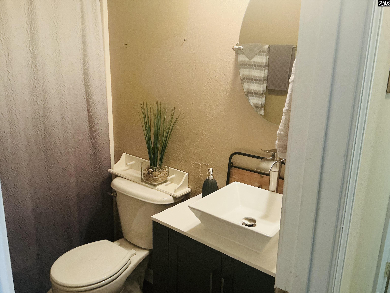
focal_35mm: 29
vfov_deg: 48.2
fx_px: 327
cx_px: 195
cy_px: 146
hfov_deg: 61.7
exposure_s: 1/40
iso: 200
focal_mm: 3
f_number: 1.8
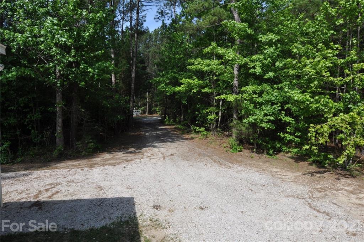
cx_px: 182
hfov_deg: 81.3
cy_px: 121
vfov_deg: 59.3
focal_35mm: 21
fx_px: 212
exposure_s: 1/320
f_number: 9
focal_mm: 14
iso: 200
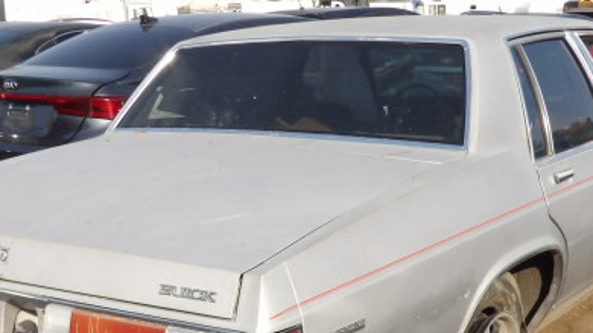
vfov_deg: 20.0
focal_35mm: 59
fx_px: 927
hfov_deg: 35.5
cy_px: 298
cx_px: 286
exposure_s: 1/191
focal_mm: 5.9
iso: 100
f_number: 7.1
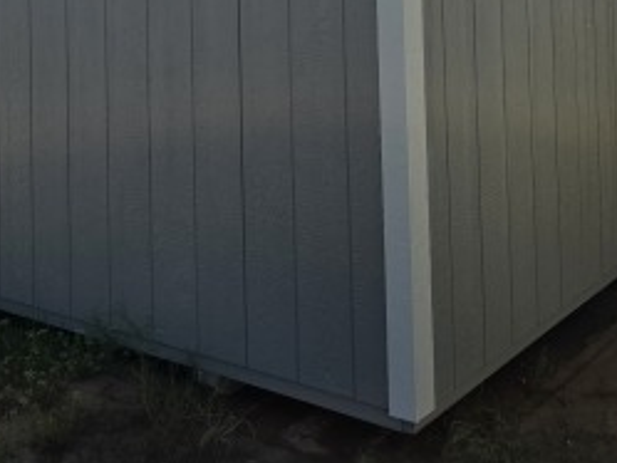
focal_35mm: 59
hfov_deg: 32.7
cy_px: -72
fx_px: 1052
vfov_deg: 23.1
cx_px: 282
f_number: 1.7
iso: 80
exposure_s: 1/7944
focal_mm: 6.3
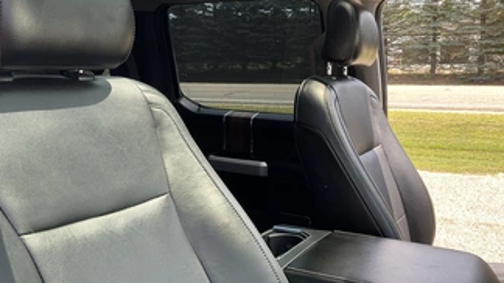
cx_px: 255
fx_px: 521
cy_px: 101
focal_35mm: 39
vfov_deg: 30.2
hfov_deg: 51.6
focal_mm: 3
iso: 16
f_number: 1.8
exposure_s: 1/134
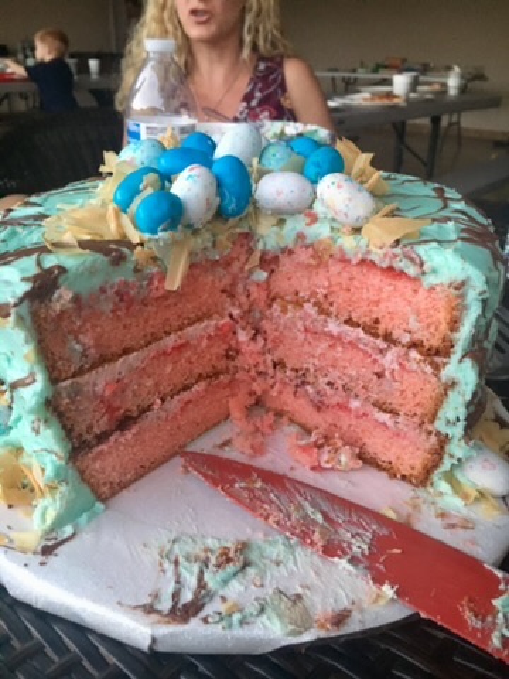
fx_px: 569
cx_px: 254
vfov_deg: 61.7
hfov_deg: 48.2
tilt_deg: -26.5
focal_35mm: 29
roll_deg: -1.7
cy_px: 340
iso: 200
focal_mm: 4.15
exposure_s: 1/15
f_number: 2.2
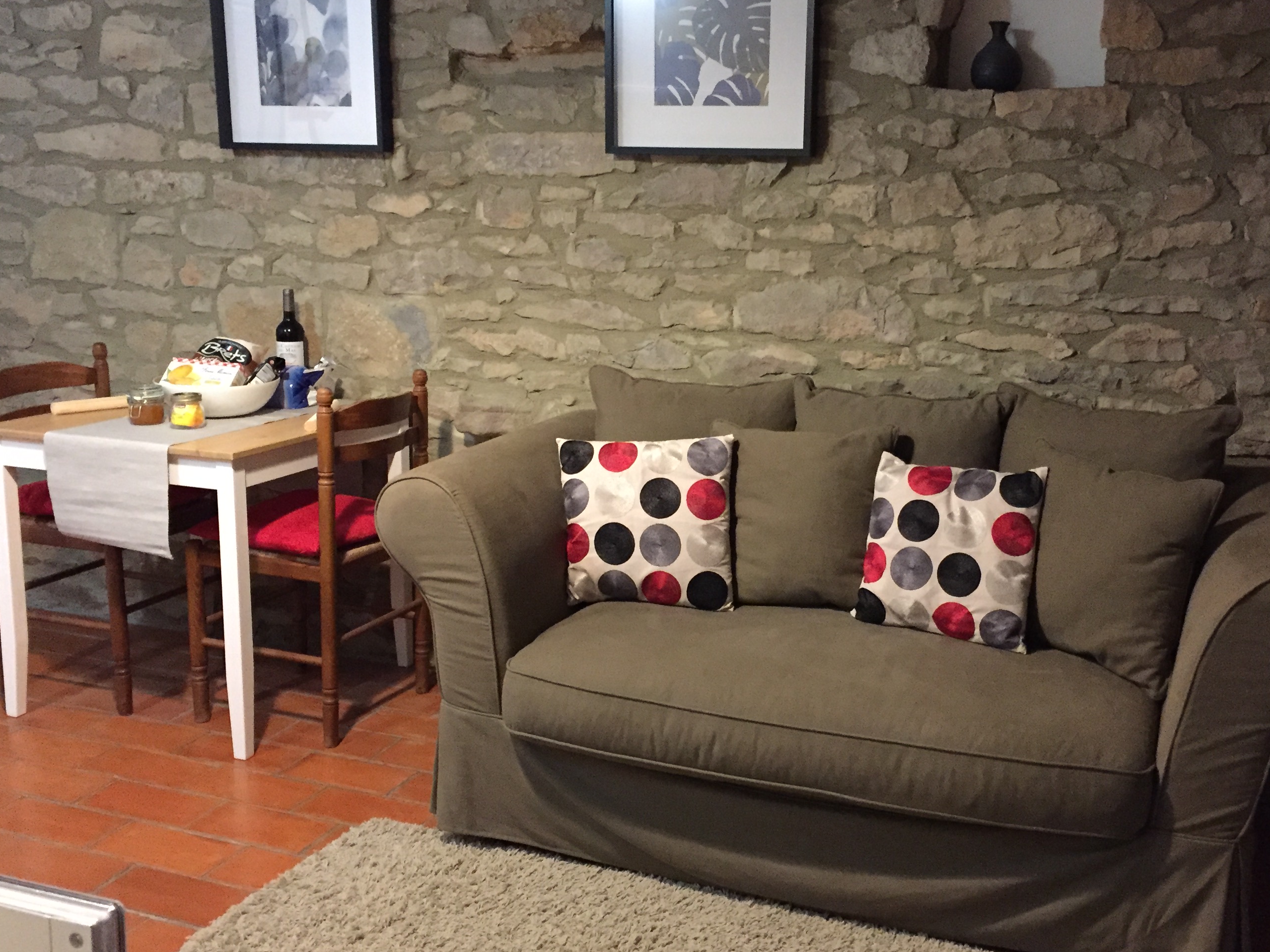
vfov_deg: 38.7
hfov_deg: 50.0
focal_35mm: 37
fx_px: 1358
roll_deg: -1.6
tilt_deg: -11.6
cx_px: 710
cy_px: 474
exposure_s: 1/17
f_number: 2.2
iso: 400
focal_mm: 4.15
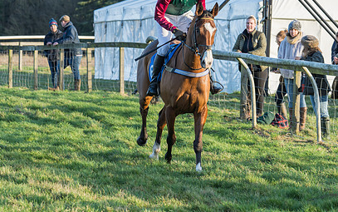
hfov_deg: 8.4
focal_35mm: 250
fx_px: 2304
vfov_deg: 5.3
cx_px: 208
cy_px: 58
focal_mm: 120
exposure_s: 1/200
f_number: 5.6
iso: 200
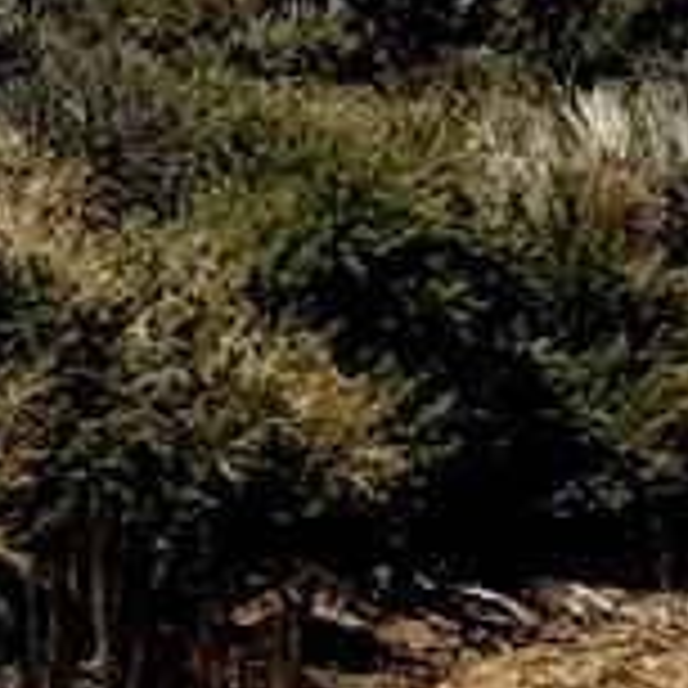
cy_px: -814
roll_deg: -2.4
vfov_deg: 3.9
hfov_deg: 3.9
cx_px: 193
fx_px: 10006
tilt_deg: +1.9
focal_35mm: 445
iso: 64
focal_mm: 6.76
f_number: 1.78
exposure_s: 1/9009
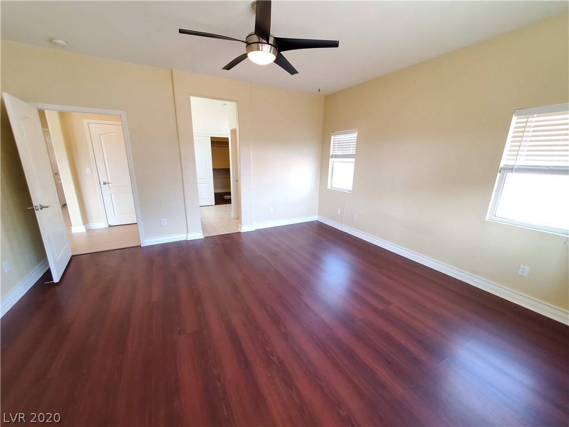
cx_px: 284
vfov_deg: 89.9
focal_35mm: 13
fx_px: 214
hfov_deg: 106.2
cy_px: 214
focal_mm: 1.8
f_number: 2.2
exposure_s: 1/59
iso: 320
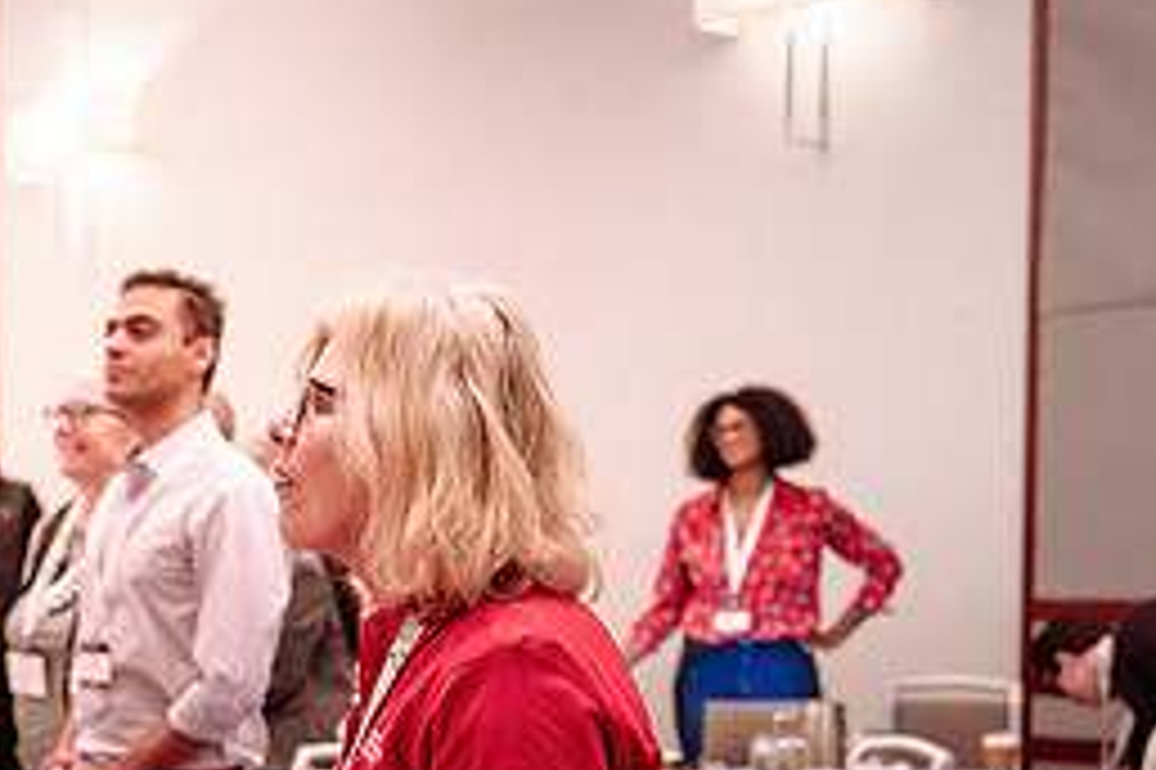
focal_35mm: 85
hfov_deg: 23.2
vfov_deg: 15.7
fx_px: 2728
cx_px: 73
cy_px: 779
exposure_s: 1/100
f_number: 2.8
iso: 1600
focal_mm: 35
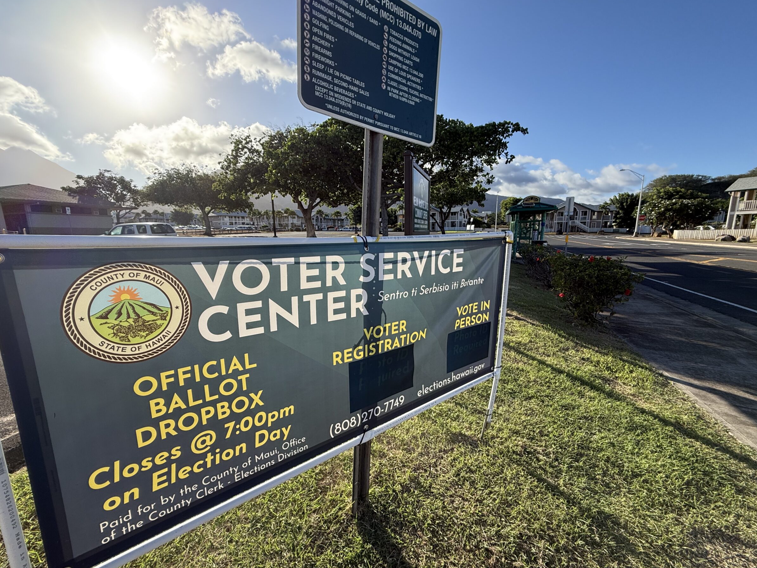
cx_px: 380
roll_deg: +2.0
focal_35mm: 15
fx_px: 328
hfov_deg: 98.2
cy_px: 295
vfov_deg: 81.7
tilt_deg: -11.0
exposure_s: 1/970
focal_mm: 2.22
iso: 50
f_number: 2.2
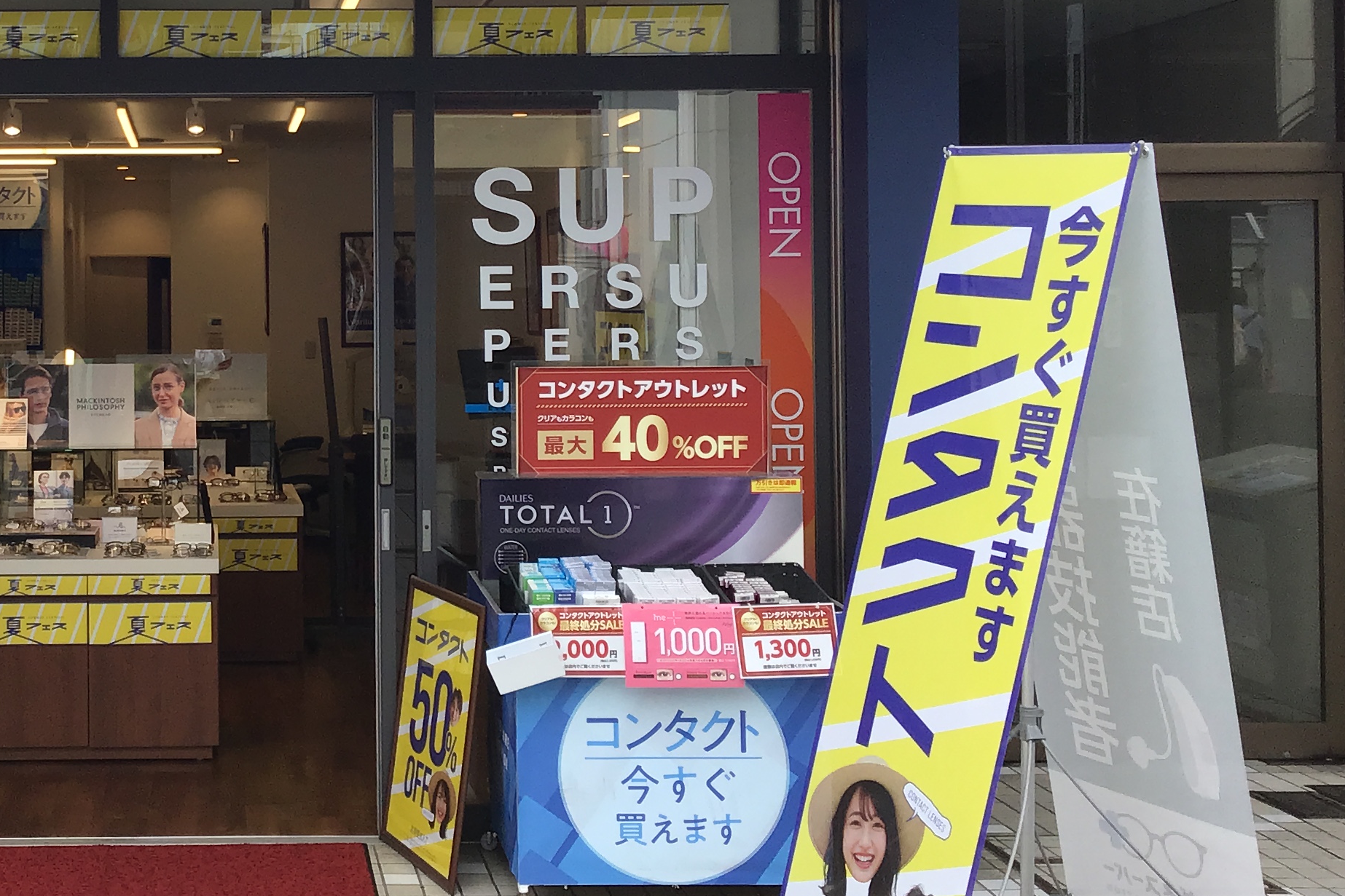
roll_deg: +0.2
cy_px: 272
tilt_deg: +1.3
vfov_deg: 23.6
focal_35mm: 57
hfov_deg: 33.7
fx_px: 2130
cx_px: 213
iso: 25
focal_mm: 3.3
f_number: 2.4
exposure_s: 1/452
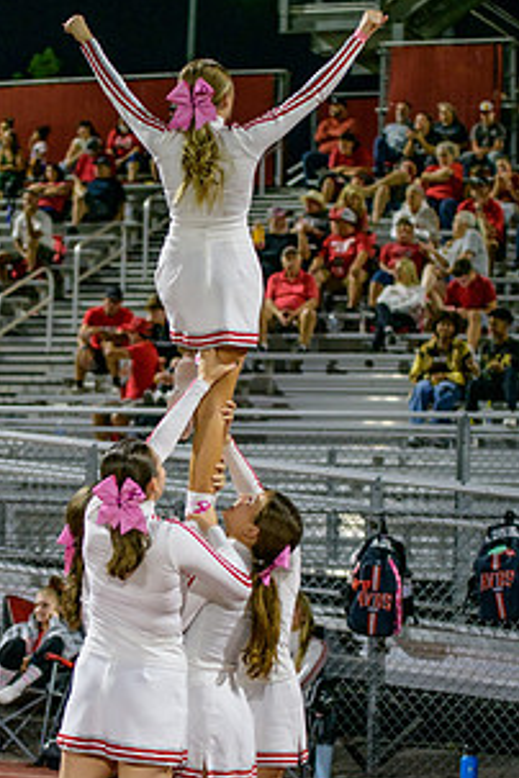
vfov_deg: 19.6
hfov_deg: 13.1
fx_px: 2249
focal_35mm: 104
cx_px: 136
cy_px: 444
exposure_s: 1/250
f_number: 2.8
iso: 1600
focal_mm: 70
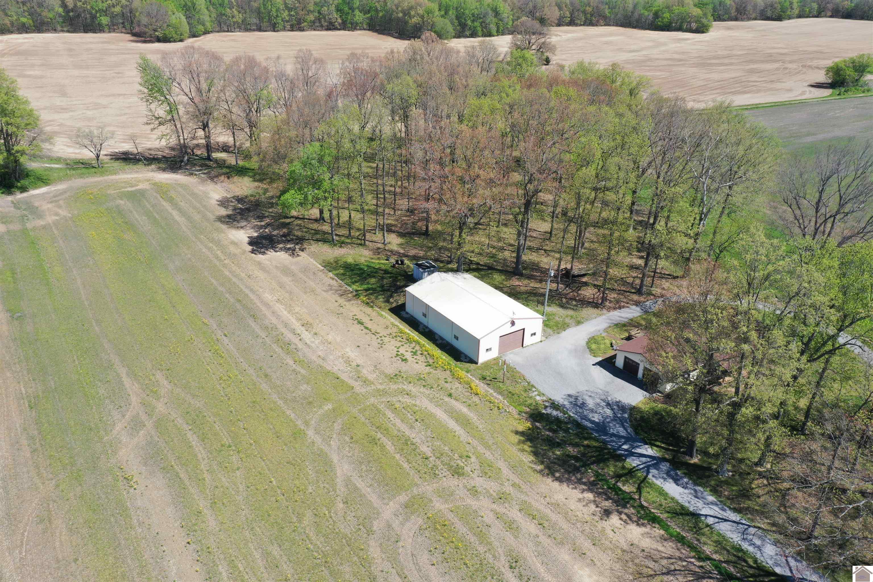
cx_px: 436
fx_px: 679
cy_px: 291
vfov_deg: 46.4
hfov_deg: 65.5
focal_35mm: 28
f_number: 8
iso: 100
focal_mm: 10.26
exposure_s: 1/160
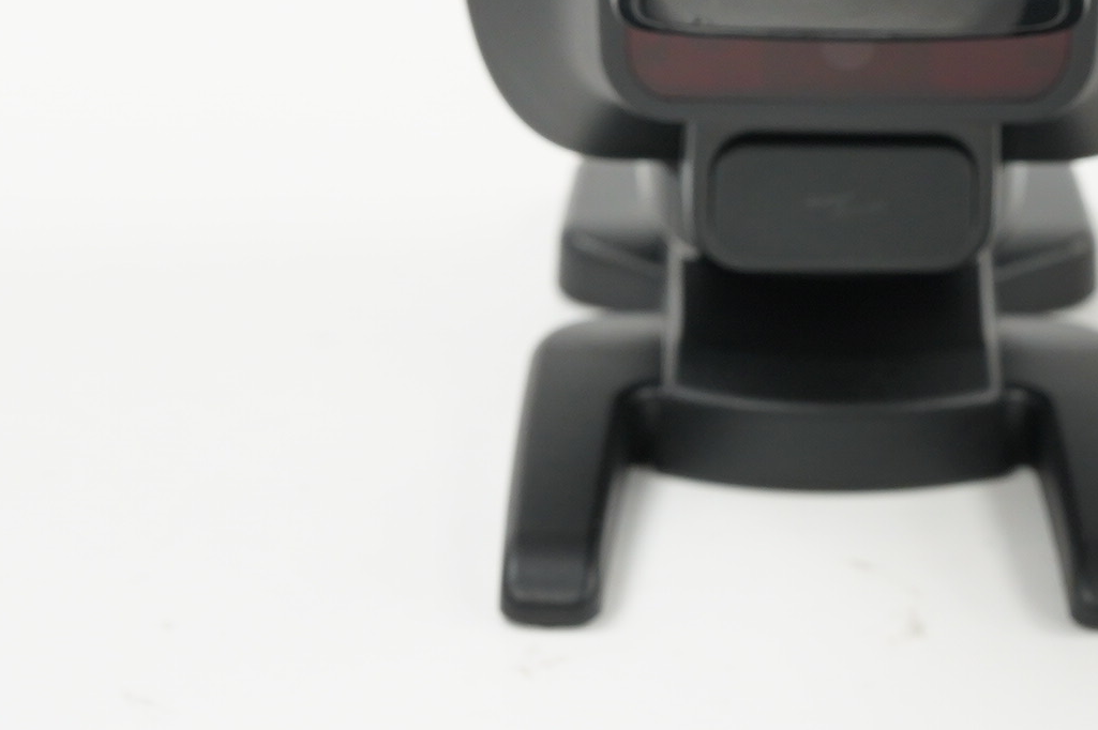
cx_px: 877
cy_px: -304
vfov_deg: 5.2
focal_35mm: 264
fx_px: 8047
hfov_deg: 7.8
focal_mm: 90
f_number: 11
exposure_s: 1/10
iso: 1000
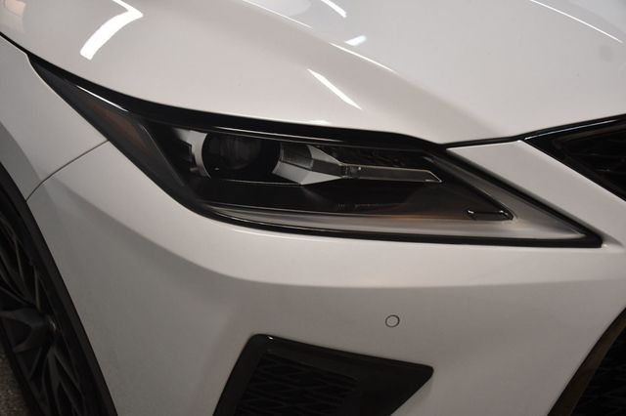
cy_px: 208
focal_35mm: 39
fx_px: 678
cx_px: 313
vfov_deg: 34.2
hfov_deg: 49.6
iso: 800
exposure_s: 1/125
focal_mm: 26
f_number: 3.8
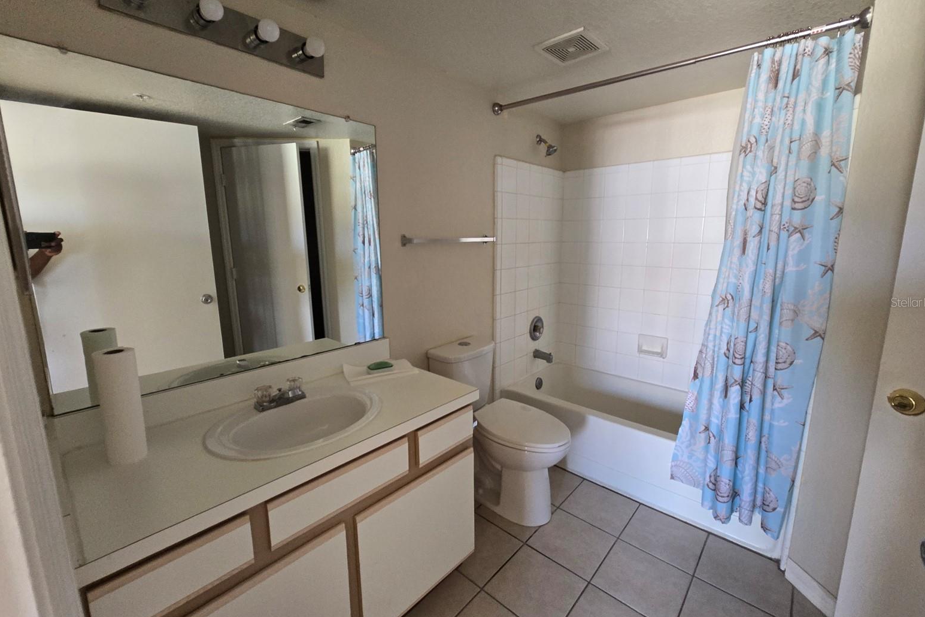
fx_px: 360
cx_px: 468
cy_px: 302
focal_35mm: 14
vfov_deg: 81.2
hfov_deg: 104.2
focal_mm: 2.2
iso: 500
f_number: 2.2
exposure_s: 1/60
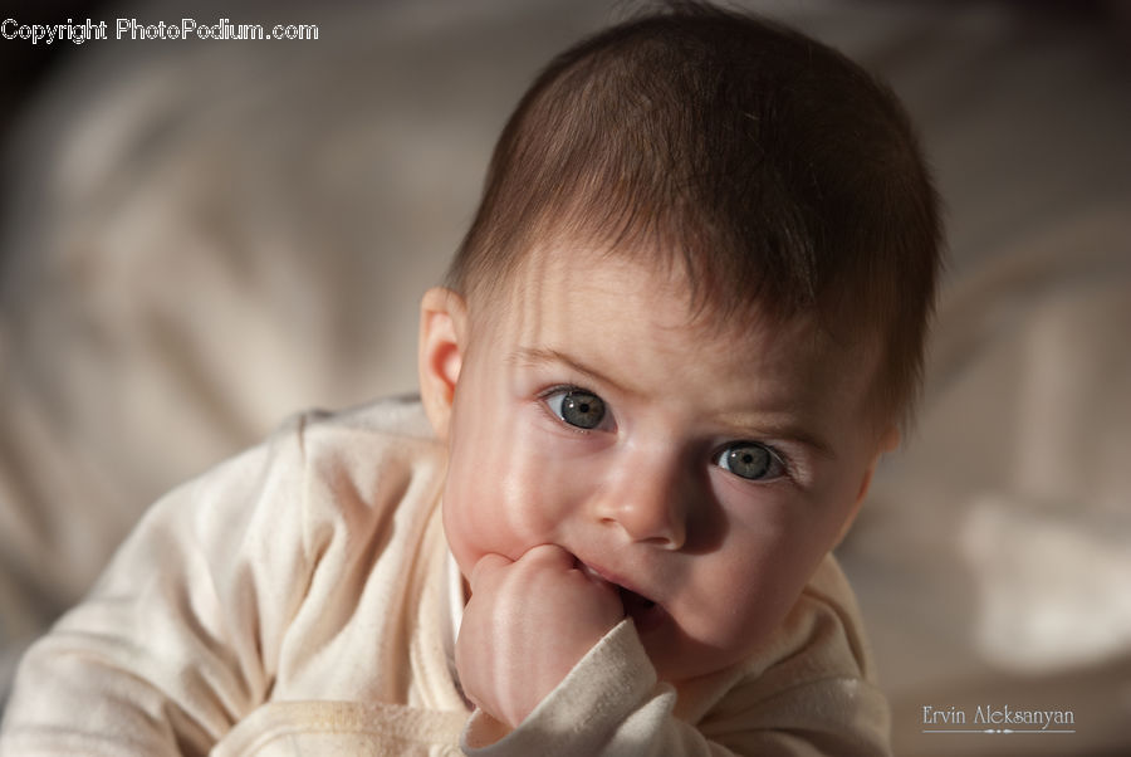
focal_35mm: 232
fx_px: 7311
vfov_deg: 5.9
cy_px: 378
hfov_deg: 8.8
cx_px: 566
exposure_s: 1/320
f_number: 2.8
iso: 200
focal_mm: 155
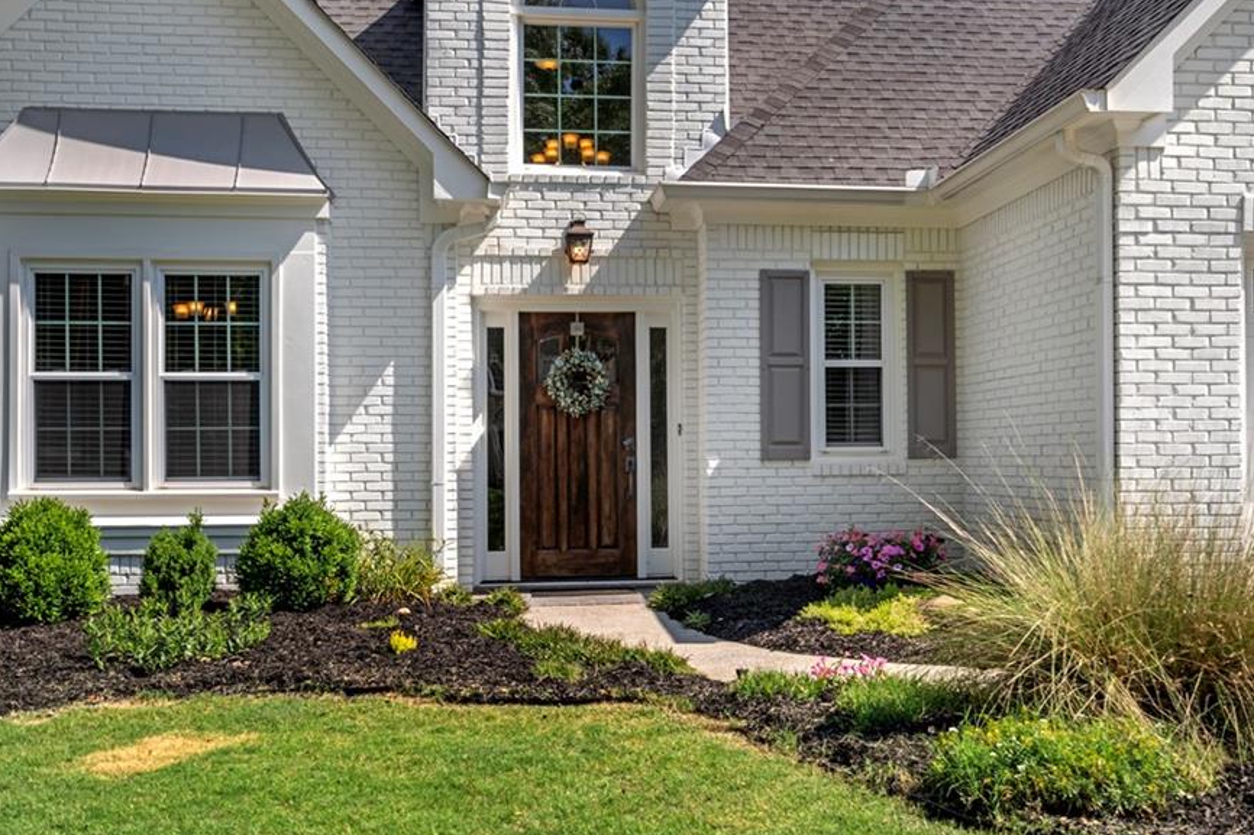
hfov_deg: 49.5
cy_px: 437
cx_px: 668
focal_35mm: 39
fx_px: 1358
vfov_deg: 34.2
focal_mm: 33
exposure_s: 1/800
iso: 400
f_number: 8
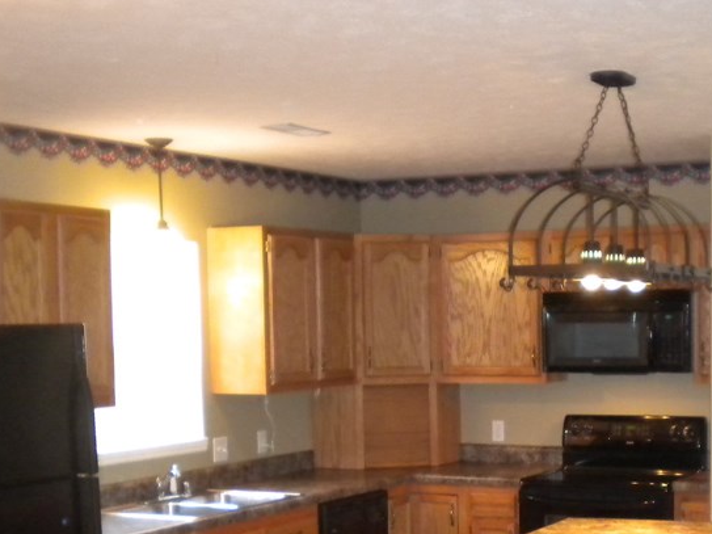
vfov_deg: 21.7
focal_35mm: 66
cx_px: 479
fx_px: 1357
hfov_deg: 29.2
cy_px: 483
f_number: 3.1
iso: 460
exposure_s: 1/30
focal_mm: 6.3
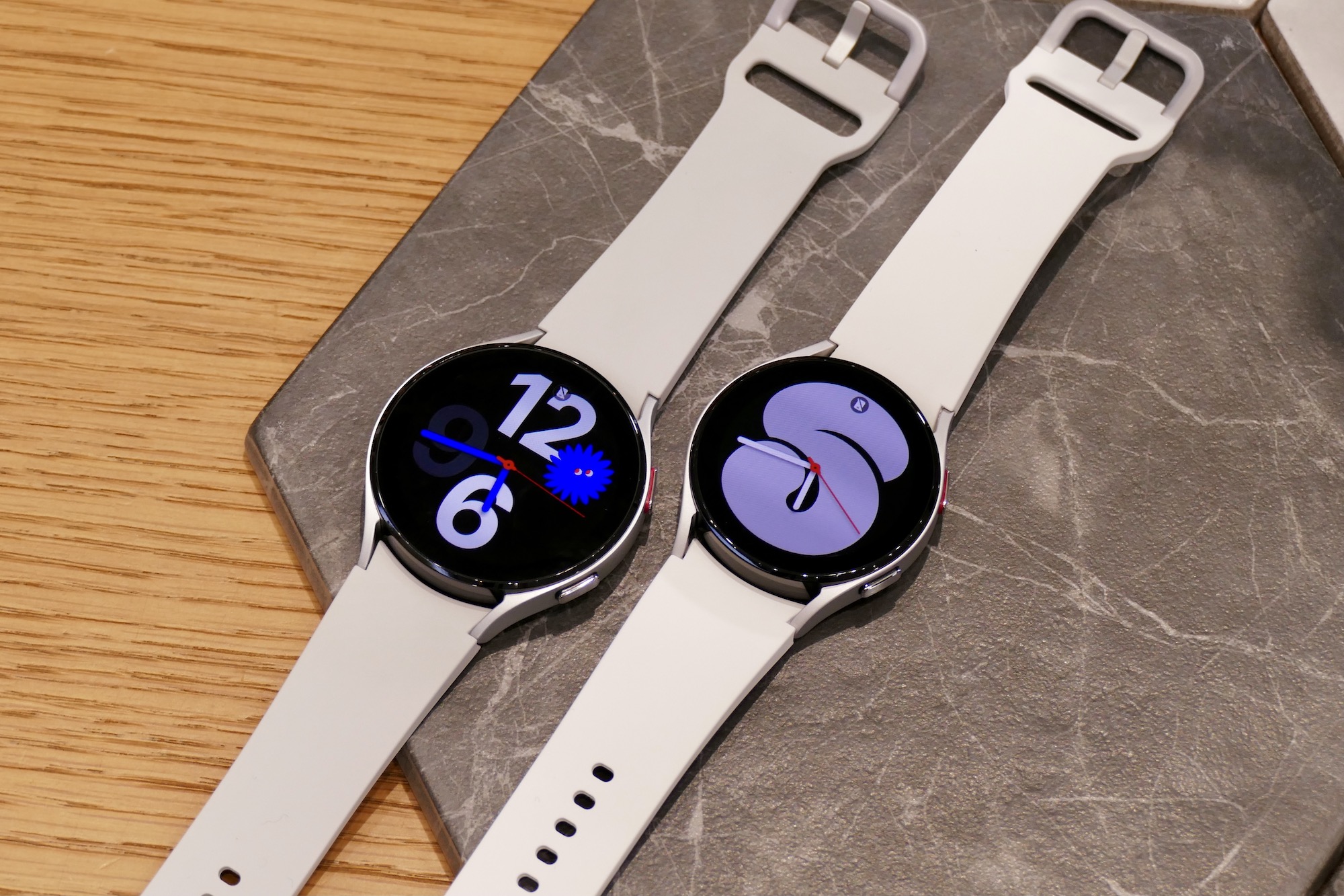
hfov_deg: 14.3
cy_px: 448
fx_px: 5375
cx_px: 672
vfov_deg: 9.5
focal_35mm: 144
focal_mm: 52.4
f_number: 4
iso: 400
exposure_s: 1/80
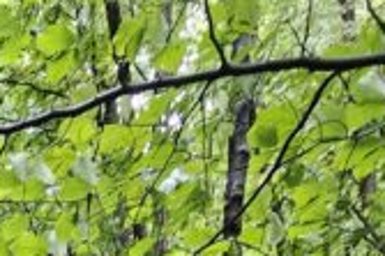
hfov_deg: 18.3
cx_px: -339
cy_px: 879
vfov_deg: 9.7
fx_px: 887
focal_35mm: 83
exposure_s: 1/60
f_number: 2.2
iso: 125
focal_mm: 2.2
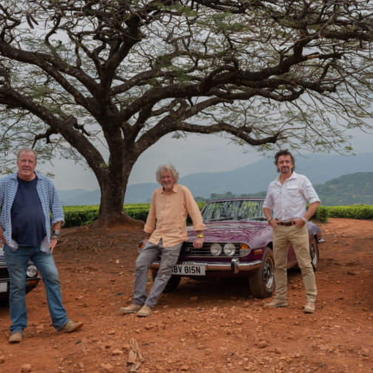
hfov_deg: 40.3
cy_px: 186
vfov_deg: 40.3
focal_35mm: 42
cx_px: 184
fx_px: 508
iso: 50
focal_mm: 32.5
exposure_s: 1/250
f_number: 5.6
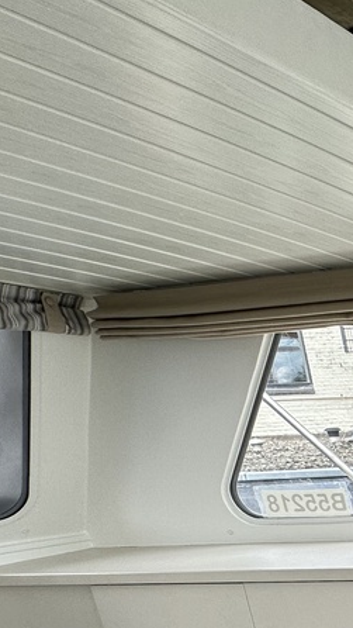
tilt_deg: -13.5
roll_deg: +2.5
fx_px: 682
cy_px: 562
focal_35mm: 41
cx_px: 807
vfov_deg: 45.0
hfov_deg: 16.1
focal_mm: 2.22
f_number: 2.2
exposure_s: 1/218
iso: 40
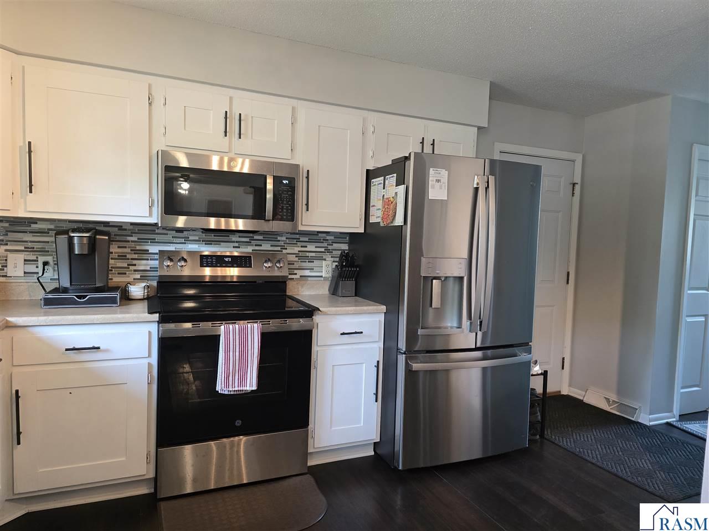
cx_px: 354
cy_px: 266
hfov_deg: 73.9
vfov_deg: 58.9
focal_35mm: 23
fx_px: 471
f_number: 1.7
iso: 640
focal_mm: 6.3
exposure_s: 1/120
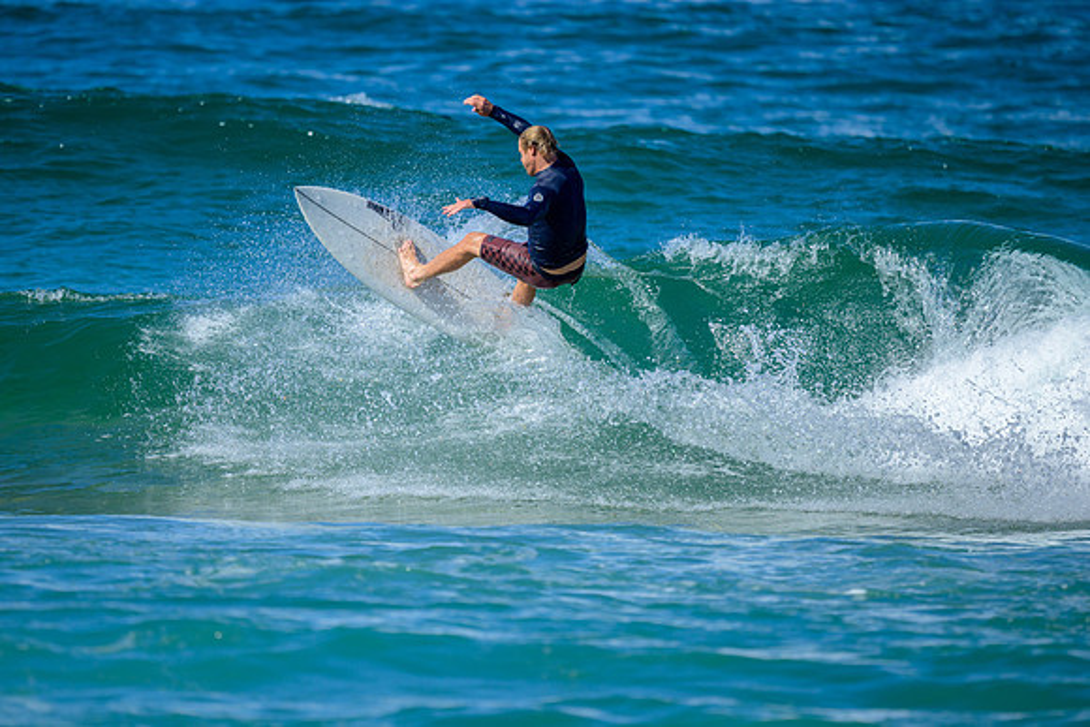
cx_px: 545
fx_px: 24227
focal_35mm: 800
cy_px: 364
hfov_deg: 2.6
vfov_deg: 1.7
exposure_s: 1/2500
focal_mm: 800
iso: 400
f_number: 6.3
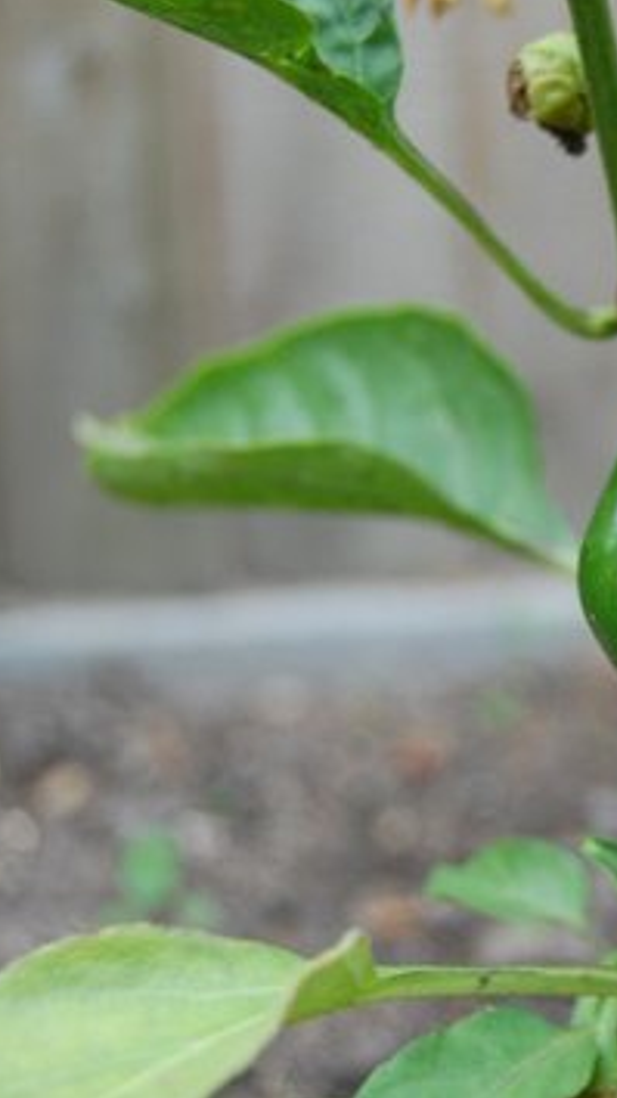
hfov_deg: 12.9
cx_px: 788
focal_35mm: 91
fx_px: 2648
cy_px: 551
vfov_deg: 23.4
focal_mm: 38
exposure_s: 1/60
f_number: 5.6
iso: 400
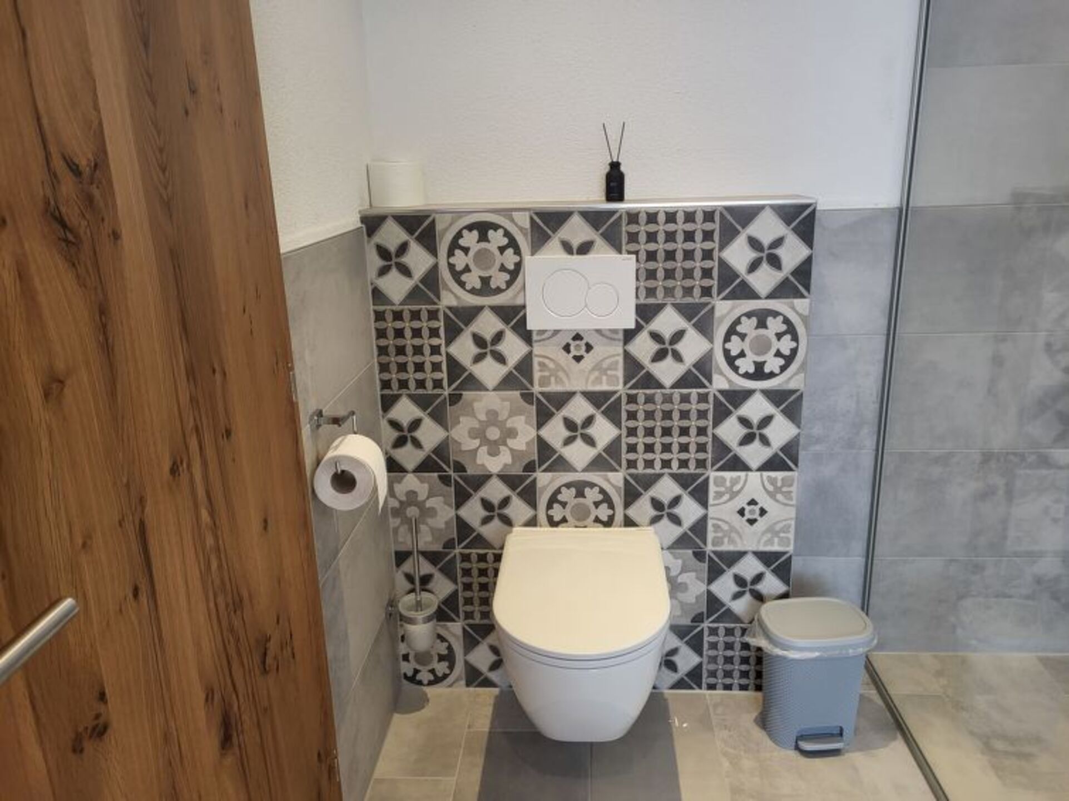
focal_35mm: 26
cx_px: 534
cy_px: 400
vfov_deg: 53.1
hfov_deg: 67.3
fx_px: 803
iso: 200
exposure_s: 1/100
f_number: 1.8
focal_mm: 5.4
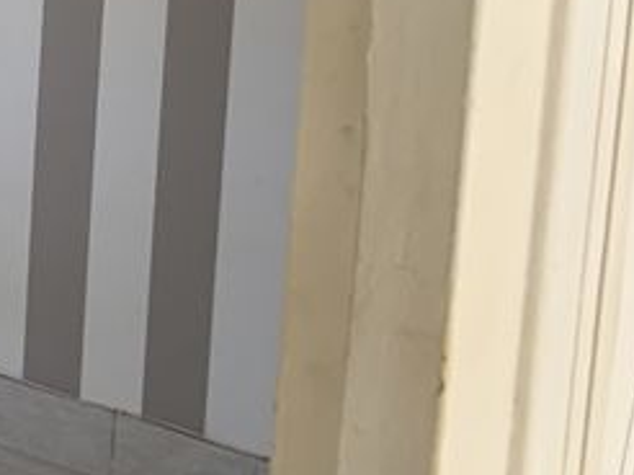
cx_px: -621
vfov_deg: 12.3
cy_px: -59
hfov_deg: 14.1
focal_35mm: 118
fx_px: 2159
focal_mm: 3
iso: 64
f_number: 1.8
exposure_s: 1/122
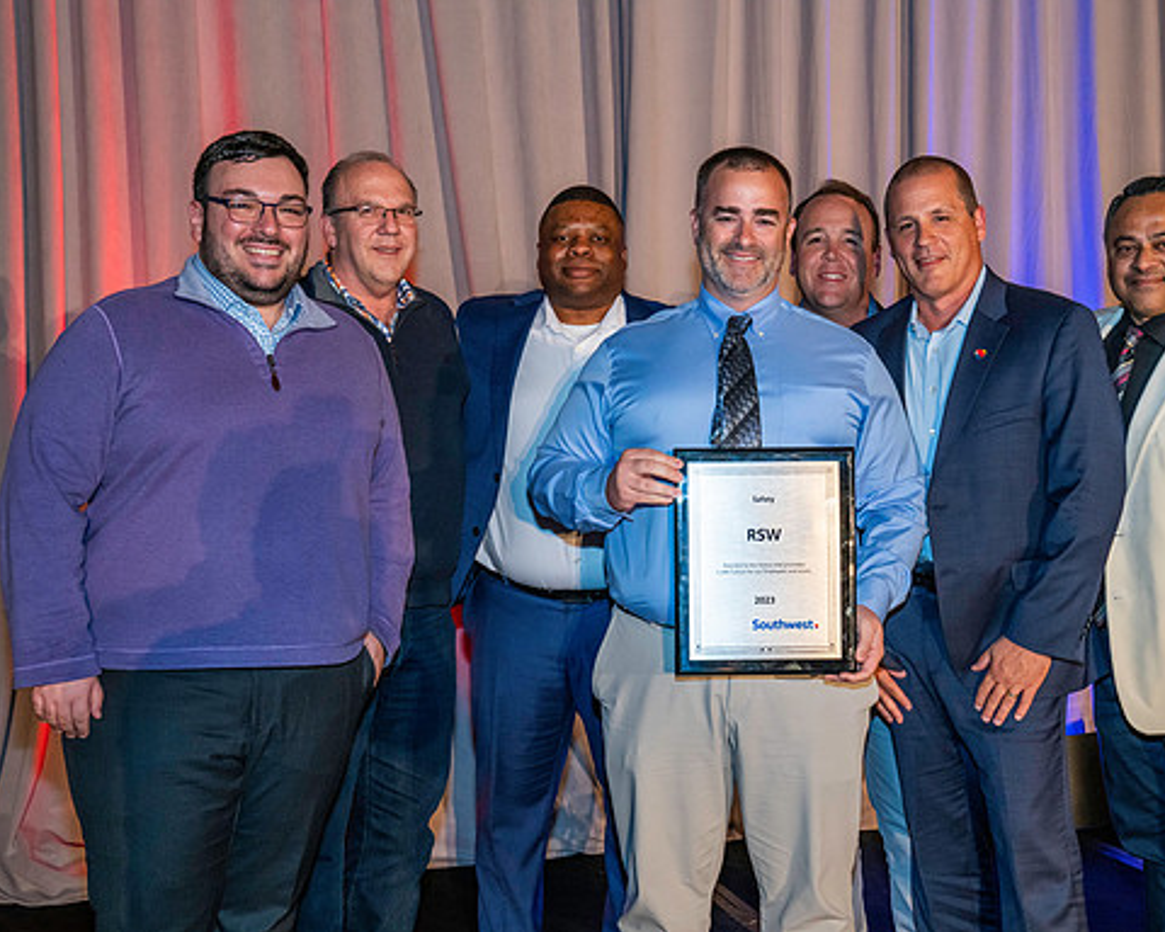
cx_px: 714
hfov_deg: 34.0
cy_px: 504
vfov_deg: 27.6
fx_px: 1896
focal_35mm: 55
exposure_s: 1/125
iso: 2500
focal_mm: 45
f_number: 5
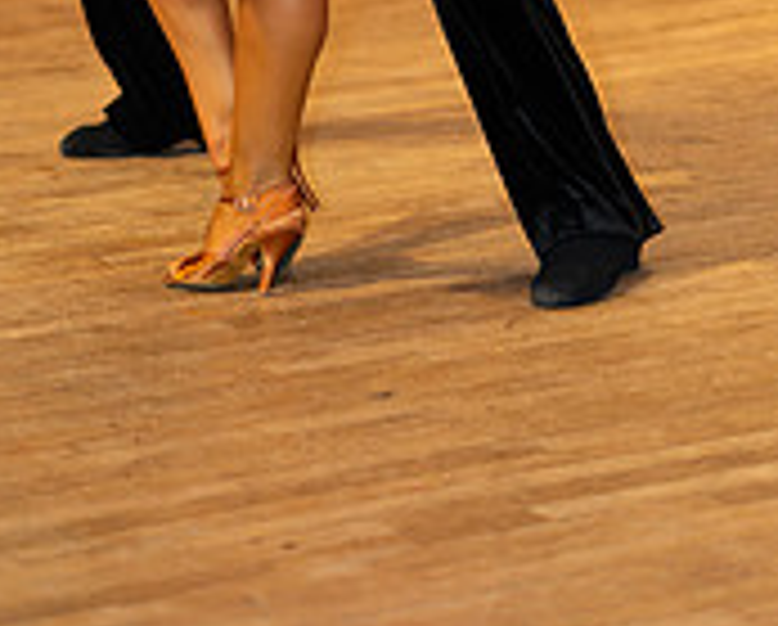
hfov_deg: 9.3
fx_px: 4774
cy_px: -288
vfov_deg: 7.4
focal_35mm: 207
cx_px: 261
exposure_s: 1/125
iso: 200
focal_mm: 85
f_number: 1.4
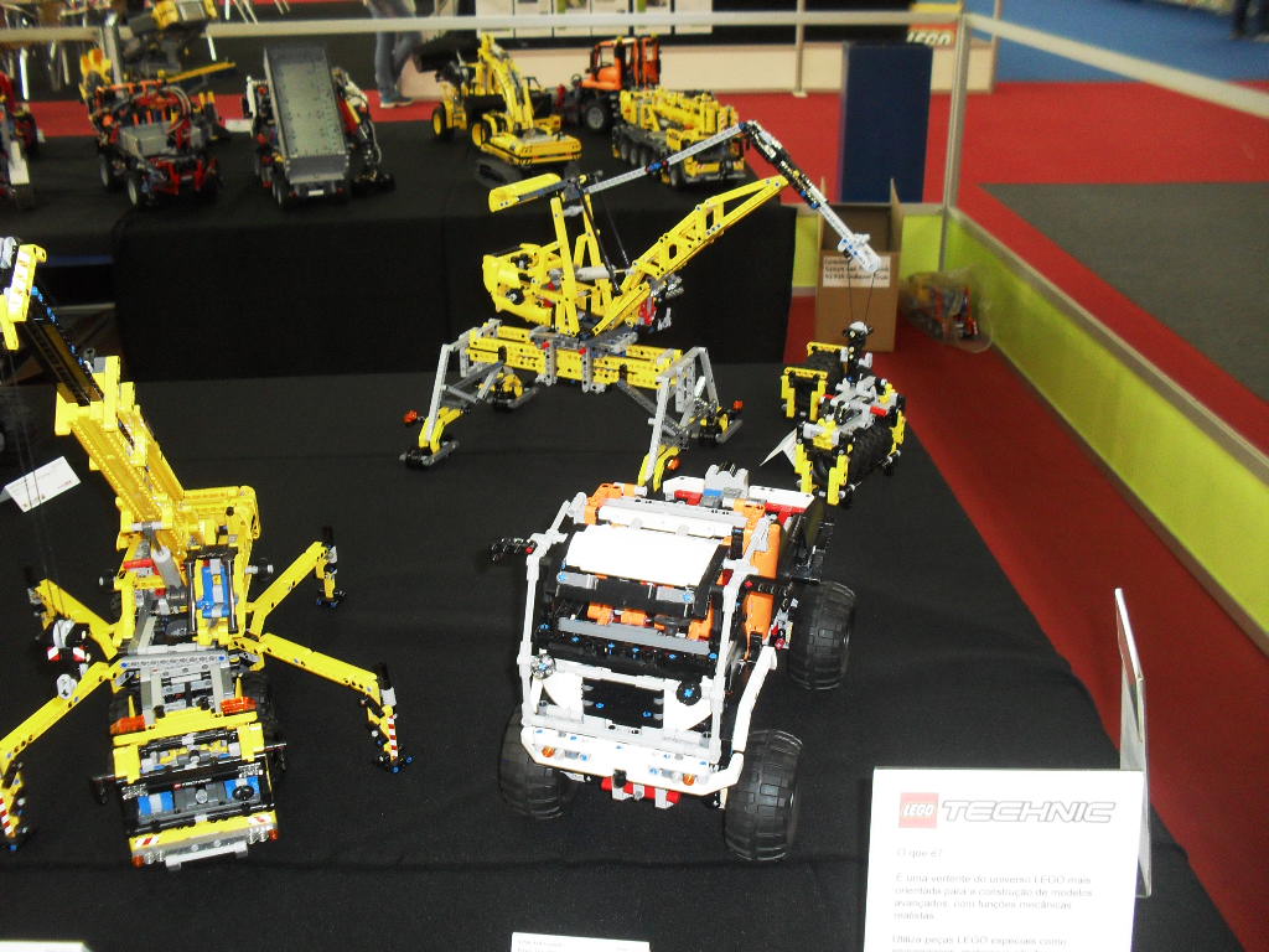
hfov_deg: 52.6
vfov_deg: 40.7
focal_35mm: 35
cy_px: 476
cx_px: 634
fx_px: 1283
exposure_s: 1/45
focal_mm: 6.3
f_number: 3.2
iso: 200
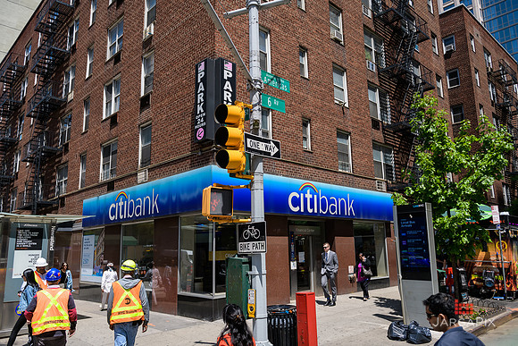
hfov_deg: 65.5
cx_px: 259
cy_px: 173
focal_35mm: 28
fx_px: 403
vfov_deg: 46.4
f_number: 4
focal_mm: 28
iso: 200
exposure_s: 1/2000
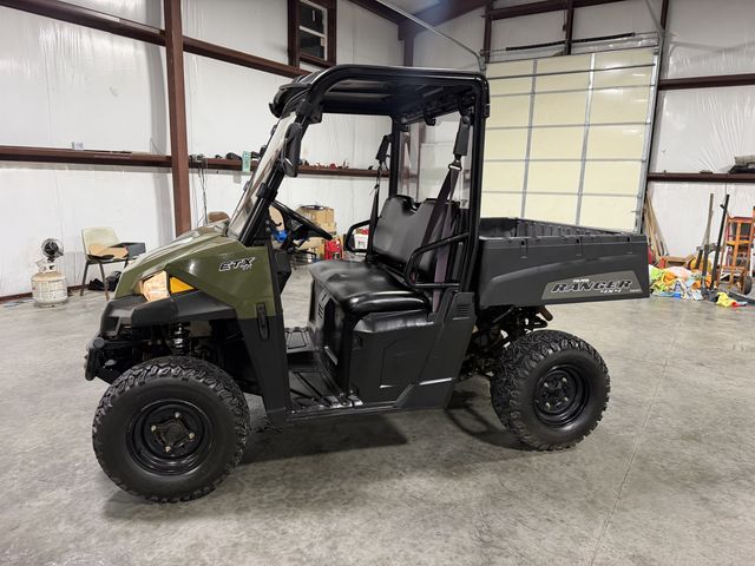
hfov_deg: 71.6
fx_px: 523
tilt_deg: -9.6
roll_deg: -0.6
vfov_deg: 56.8
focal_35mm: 24
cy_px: 283
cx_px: 378
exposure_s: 1/60
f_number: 1.78
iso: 320
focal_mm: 6.76
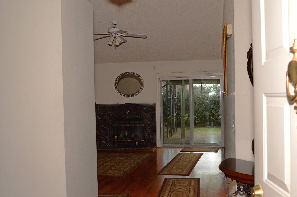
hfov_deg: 50.8
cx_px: 154
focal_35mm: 38
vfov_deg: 34.9
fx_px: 313
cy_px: 101
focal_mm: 24
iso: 400
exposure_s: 1/160
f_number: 6.3
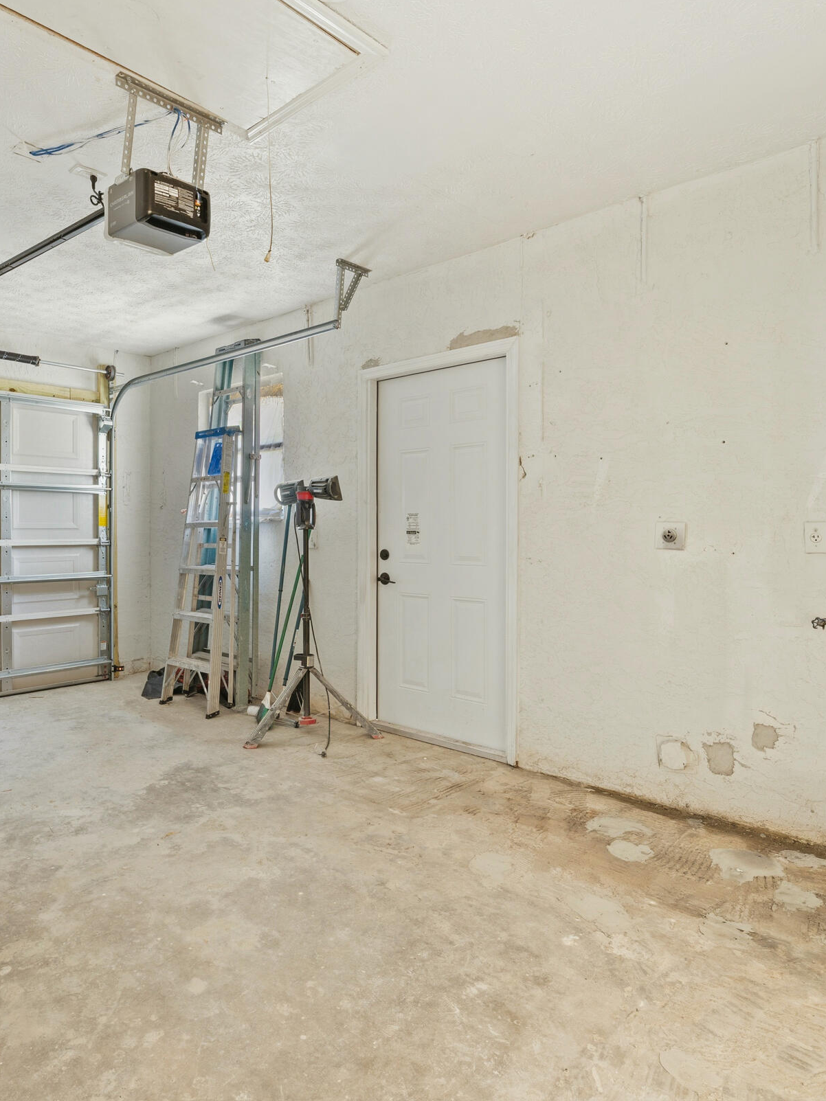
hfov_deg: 62.7
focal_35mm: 21
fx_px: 668
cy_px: 547
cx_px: 318
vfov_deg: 79.0
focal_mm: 14
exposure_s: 2
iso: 250
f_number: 9
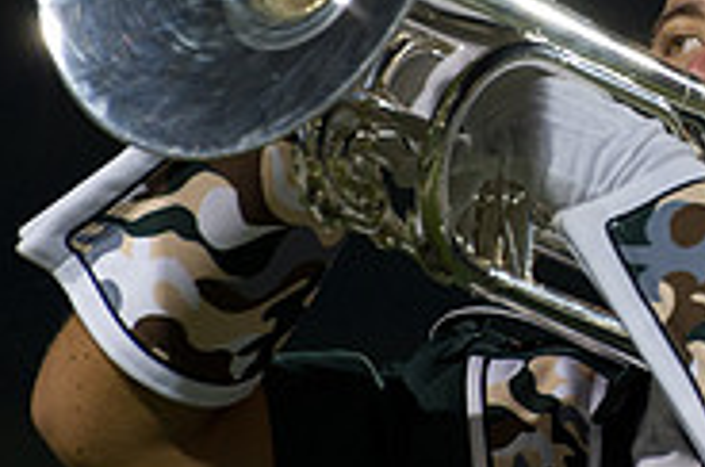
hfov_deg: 2.7
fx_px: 14857
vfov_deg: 1.8
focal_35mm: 760
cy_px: 64
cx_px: 787
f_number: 5.3
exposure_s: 1/160
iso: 1800
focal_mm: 200
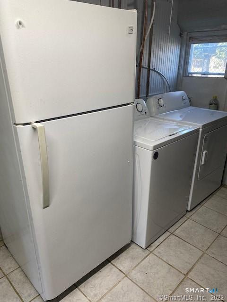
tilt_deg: -22.9
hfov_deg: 53.1
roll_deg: +0.1
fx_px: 227
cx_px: 114
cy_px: 151
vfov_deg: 67.3
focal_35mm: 26
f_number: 1.8
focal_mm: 4.25
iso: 64
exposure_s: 1/120
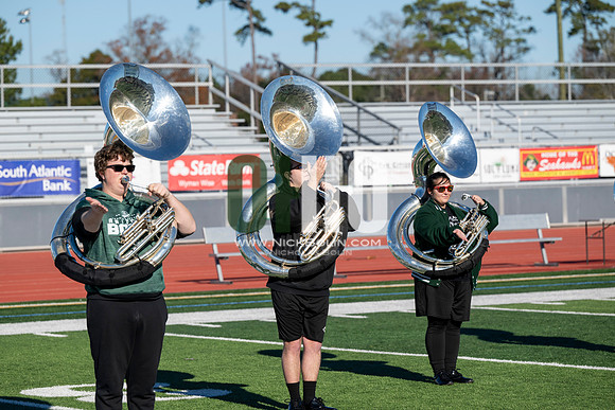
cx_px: 308
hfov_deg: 13.7
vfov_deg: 9.2
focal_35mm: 150
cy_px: 205
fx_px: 2563
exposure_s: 1/2000
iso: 250
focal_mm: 150
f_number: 5
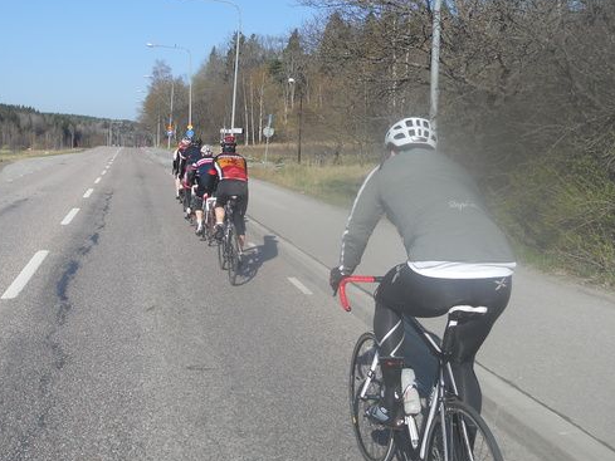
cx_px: 237
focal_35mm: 40
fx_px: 711
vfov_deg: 35.9
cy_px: 195
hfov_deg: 46.4
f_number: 3.2
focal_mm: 4.9
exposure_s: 1/1000
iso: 80
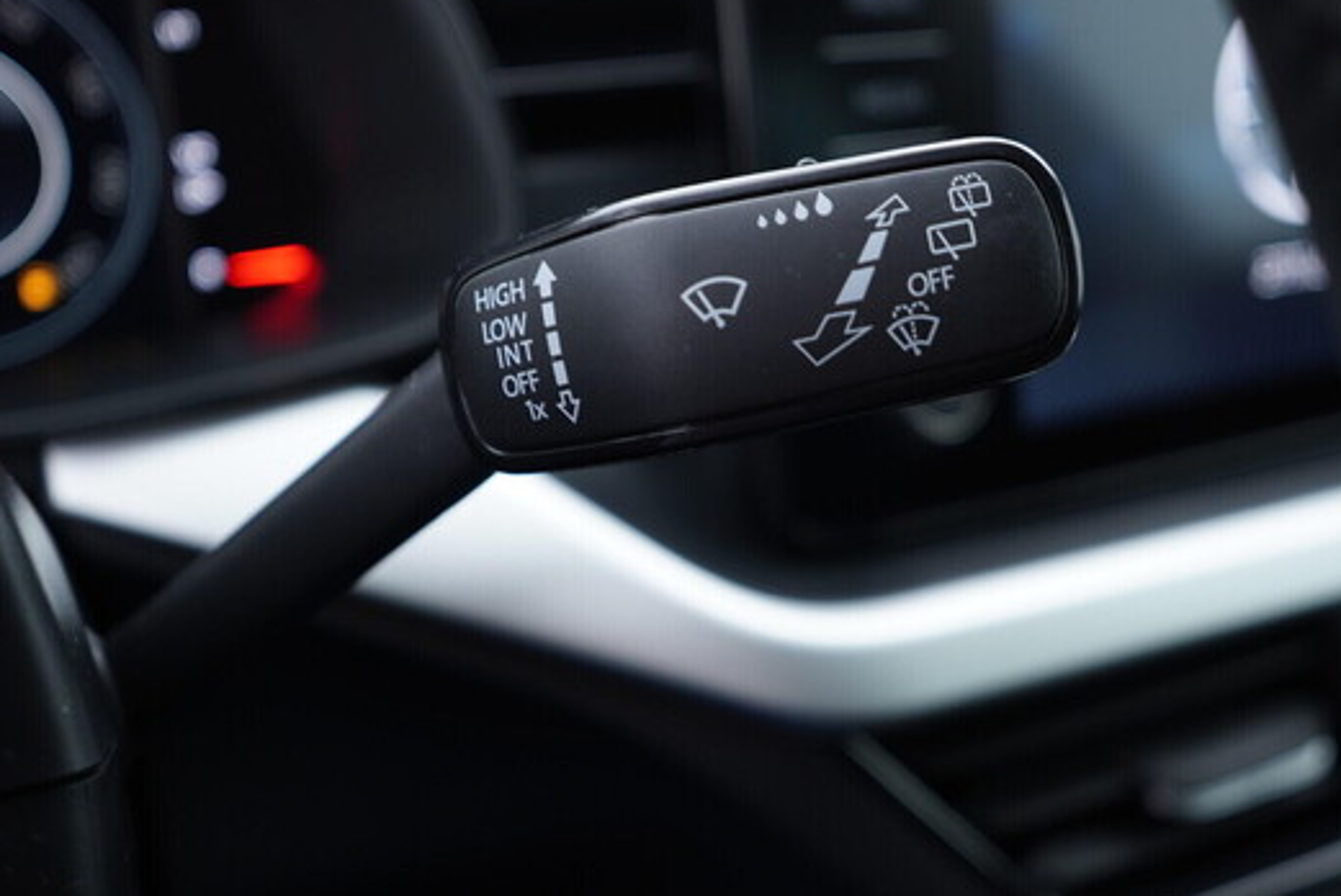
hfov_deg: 50.7
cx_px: 643
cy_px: 434
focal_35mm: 38
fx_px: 1416
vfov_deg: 35.1
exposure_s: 1/40
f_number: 2.8
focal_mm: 24
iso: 200
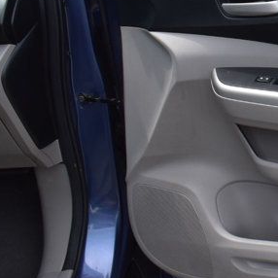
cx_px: 380
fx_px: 745
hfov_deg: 19.2
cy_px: 37
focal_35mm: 82
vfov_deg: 20.8
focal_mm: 18
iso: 400
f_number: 10
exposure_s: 1/250
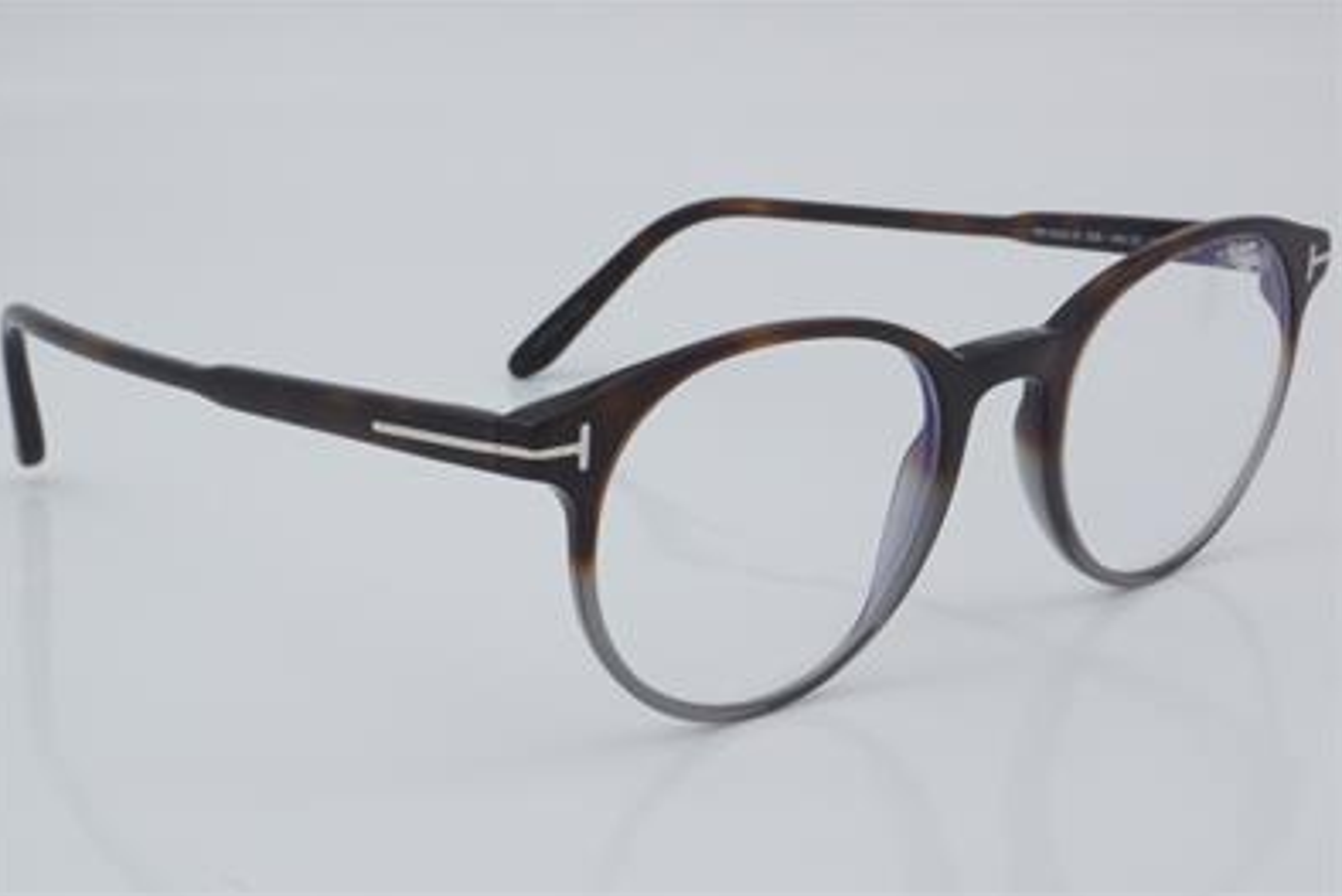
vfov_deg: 18.0
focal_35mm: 76
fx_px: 2834
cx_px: 664
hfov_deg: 26.6
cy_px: 446
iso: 100
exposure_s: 1/4
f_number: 32
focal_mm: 50
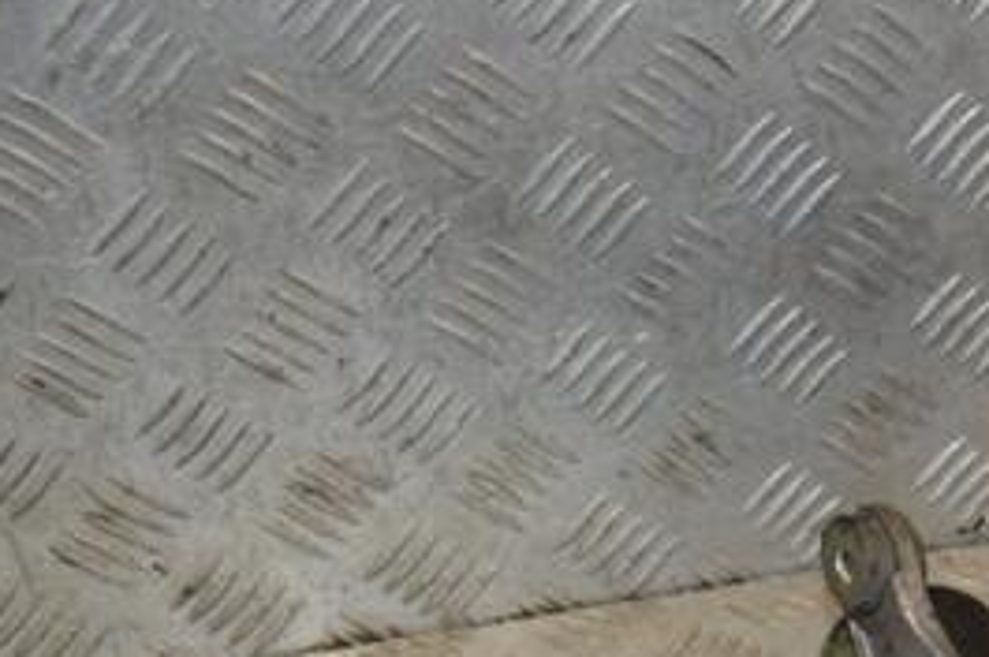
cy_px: 720
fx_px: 2799
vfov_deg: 13.1
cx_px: 1045
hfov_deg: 19.3
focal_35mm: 102
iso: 800
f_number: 5
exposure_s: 1/200
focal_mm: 30
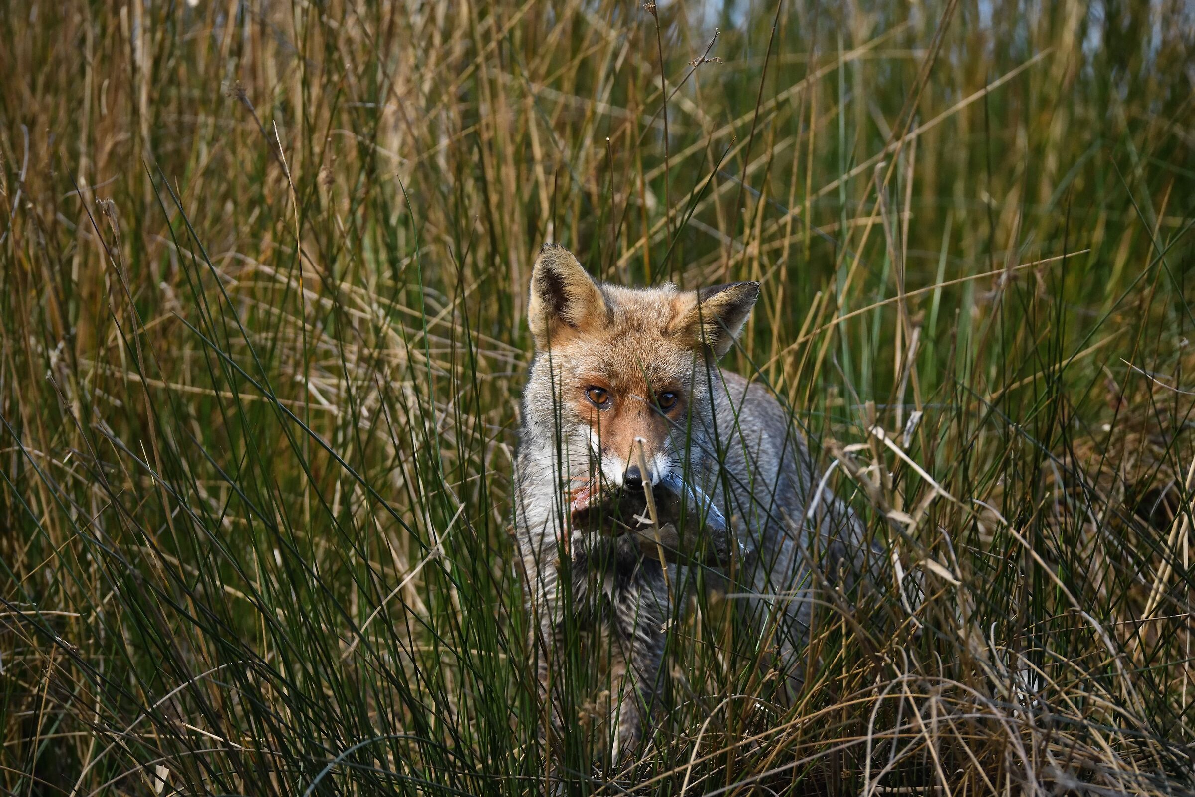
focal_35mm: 600
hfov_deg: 3.4
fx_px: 19915
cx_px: 598
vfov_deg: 2.3
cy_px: 398
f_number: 8
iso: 3200
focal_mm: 600
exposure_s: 1/2000
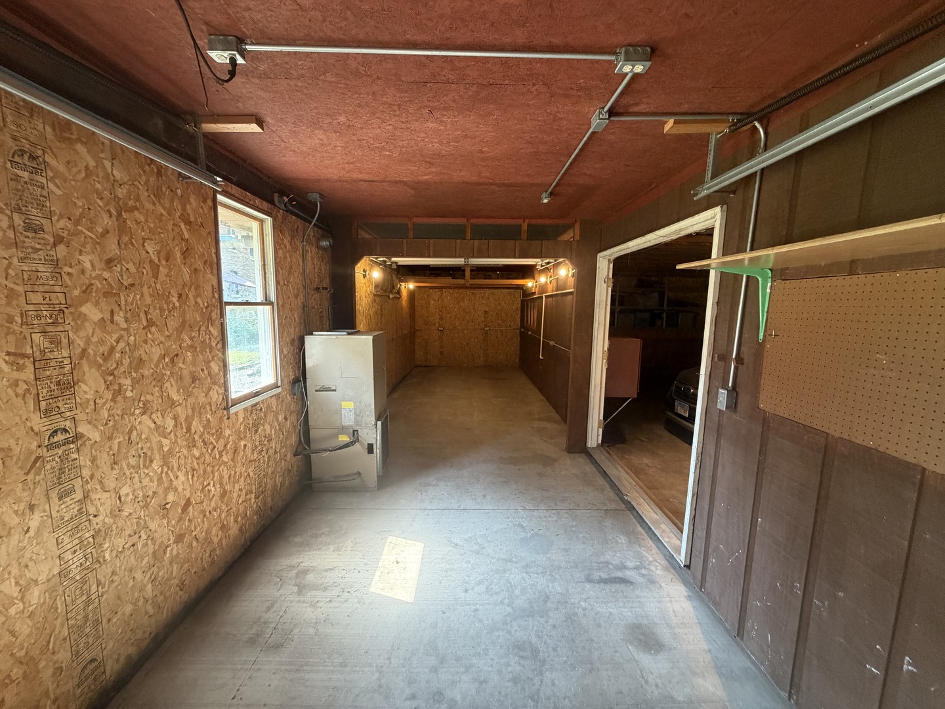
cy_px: 354
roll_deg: -1.0
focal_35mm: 14
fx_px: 382
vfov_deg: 85.7
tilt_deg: -7.4
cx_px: 472
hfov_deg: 102.1
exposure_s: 1/60
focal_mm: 2.22
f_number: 2.2
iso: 320
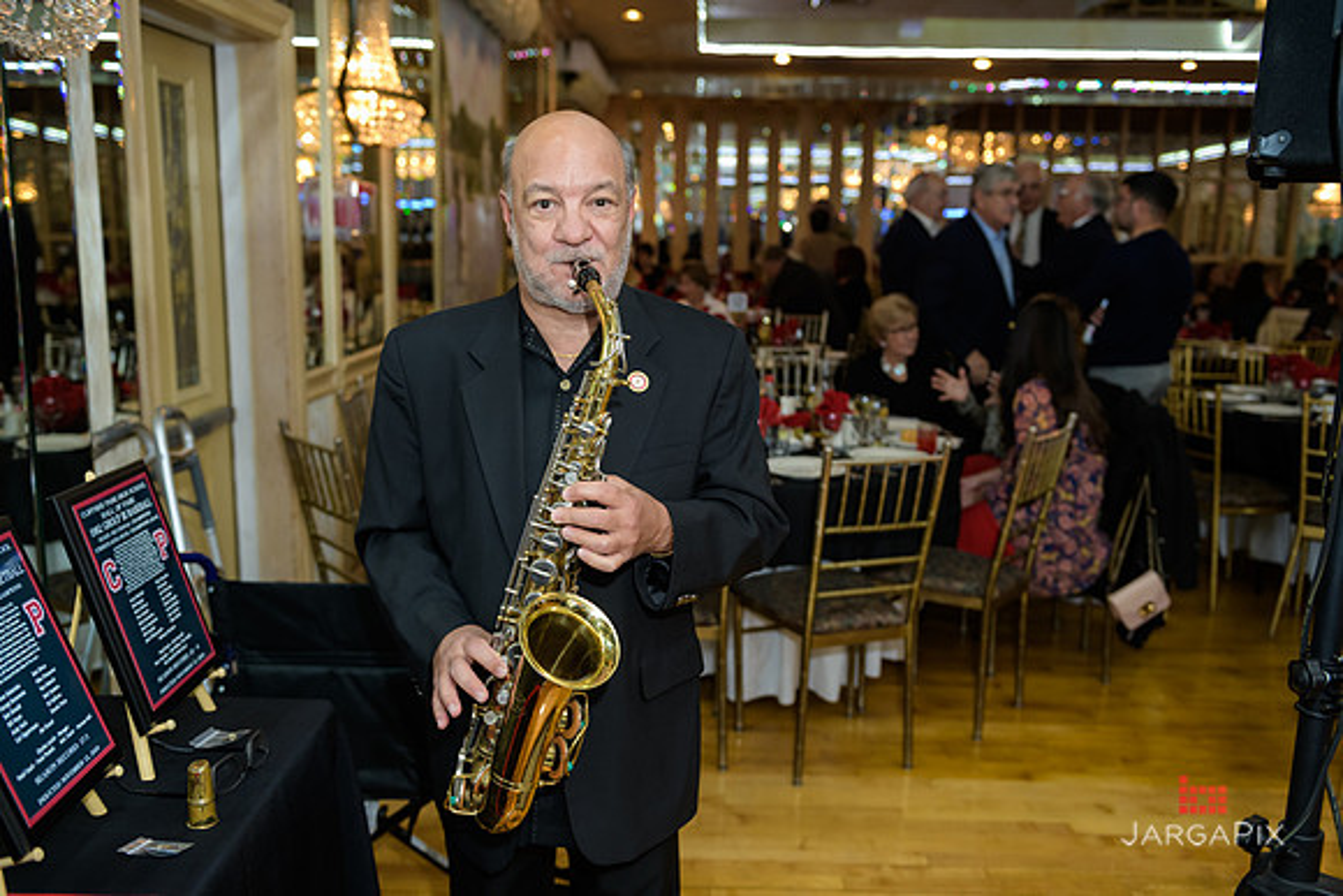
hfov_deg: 58.7
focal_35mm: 32
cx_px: 672
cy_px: 448
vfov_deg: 41.1
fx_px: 1194
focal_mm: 32
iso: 1000
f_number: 3.2
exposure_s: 1/125
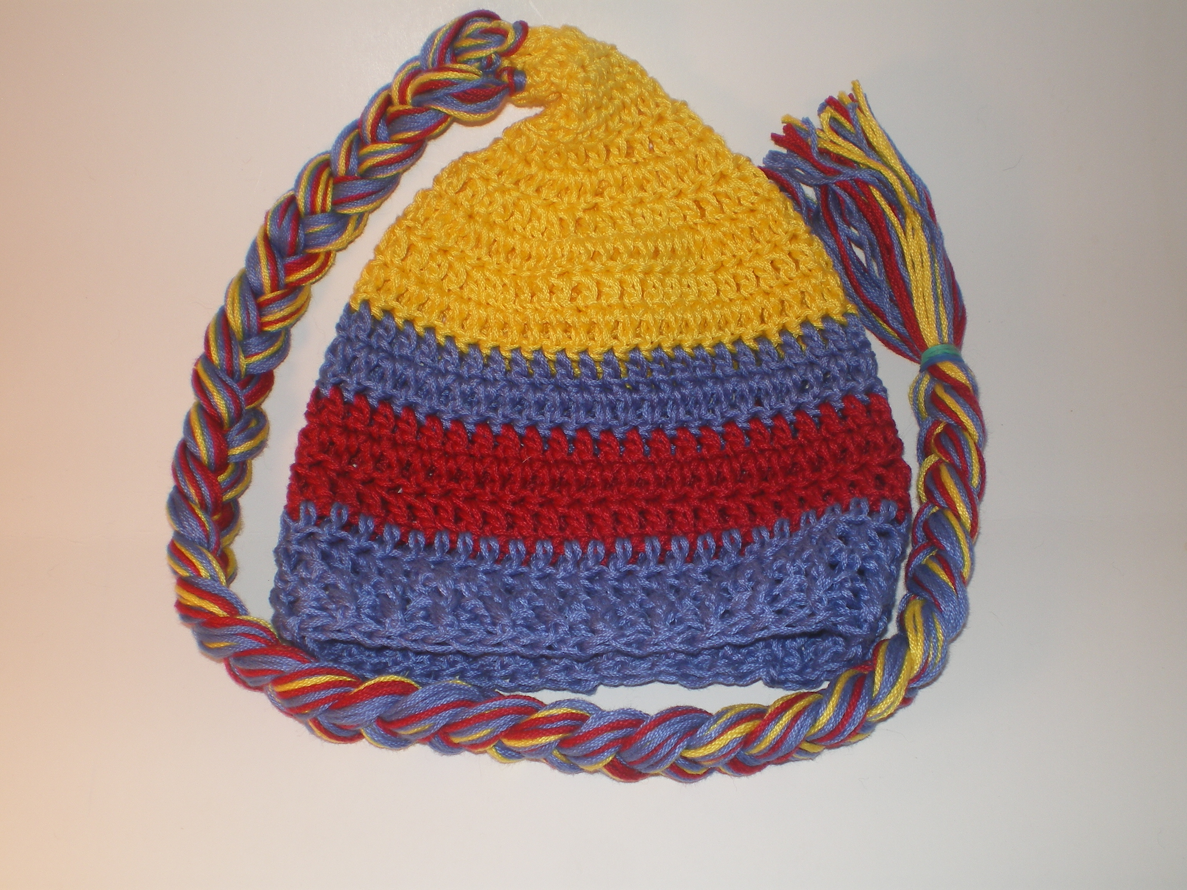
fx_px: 1303
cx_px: 594
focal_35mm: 38
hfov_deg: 49.0
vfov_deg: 37.7
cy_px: 445
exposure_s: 1/30
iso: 64
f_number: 4.6
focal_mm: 6.3
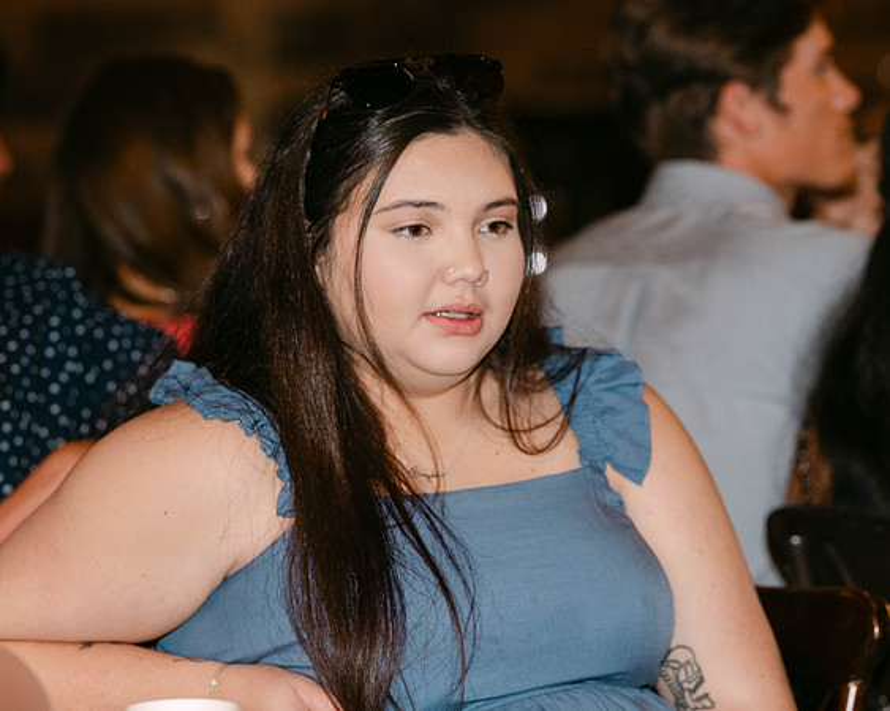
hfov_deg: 10.1
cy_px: 275
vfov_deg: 8.1
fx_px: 5030
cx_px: 505
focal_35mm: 191
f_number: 3.5
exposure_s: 1/160
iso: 2000
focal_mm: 135
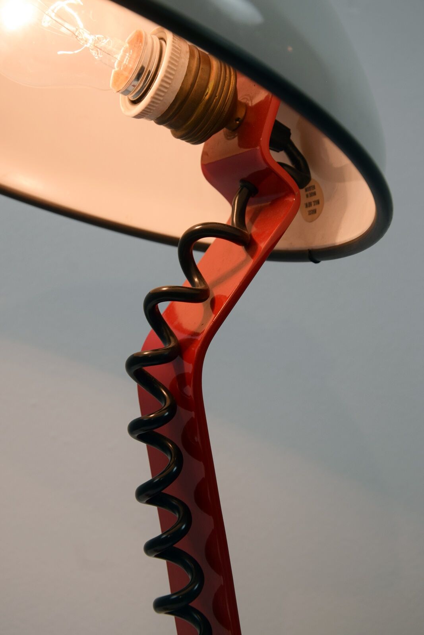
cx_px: 212
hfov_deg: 20.2
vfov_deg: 29.9
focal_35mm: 68
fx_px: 1192
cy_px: 318
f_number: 7.1
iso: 400
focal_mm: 45
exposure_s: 1/200
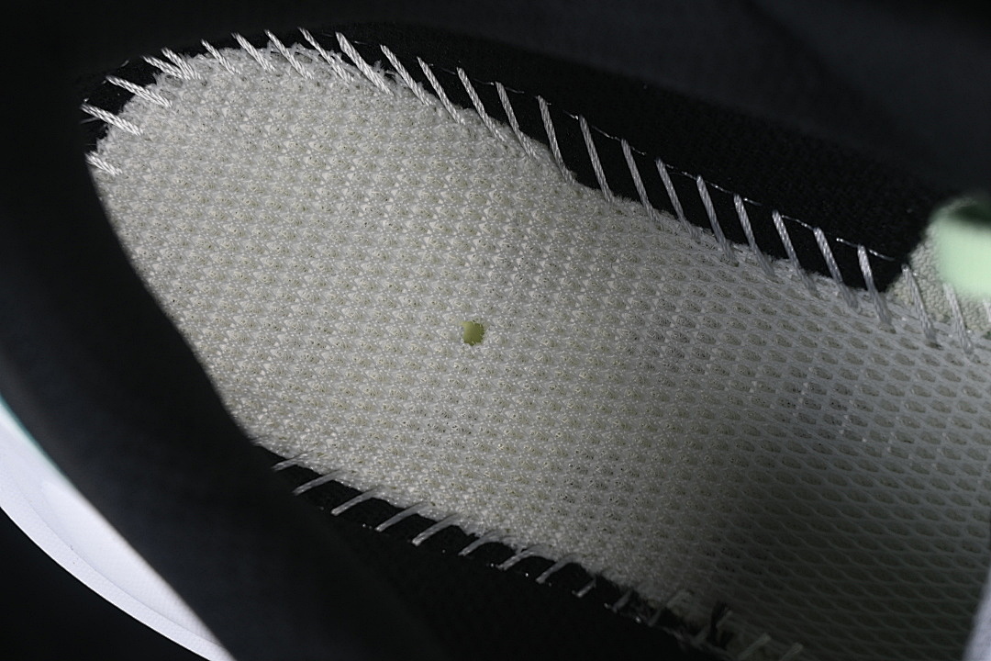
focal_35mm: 75
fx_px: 2064
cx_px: 496
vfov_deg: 18.2
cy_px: 330
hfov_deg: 27.0
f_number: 6.3
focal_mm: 50
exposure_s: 1/80
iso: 160
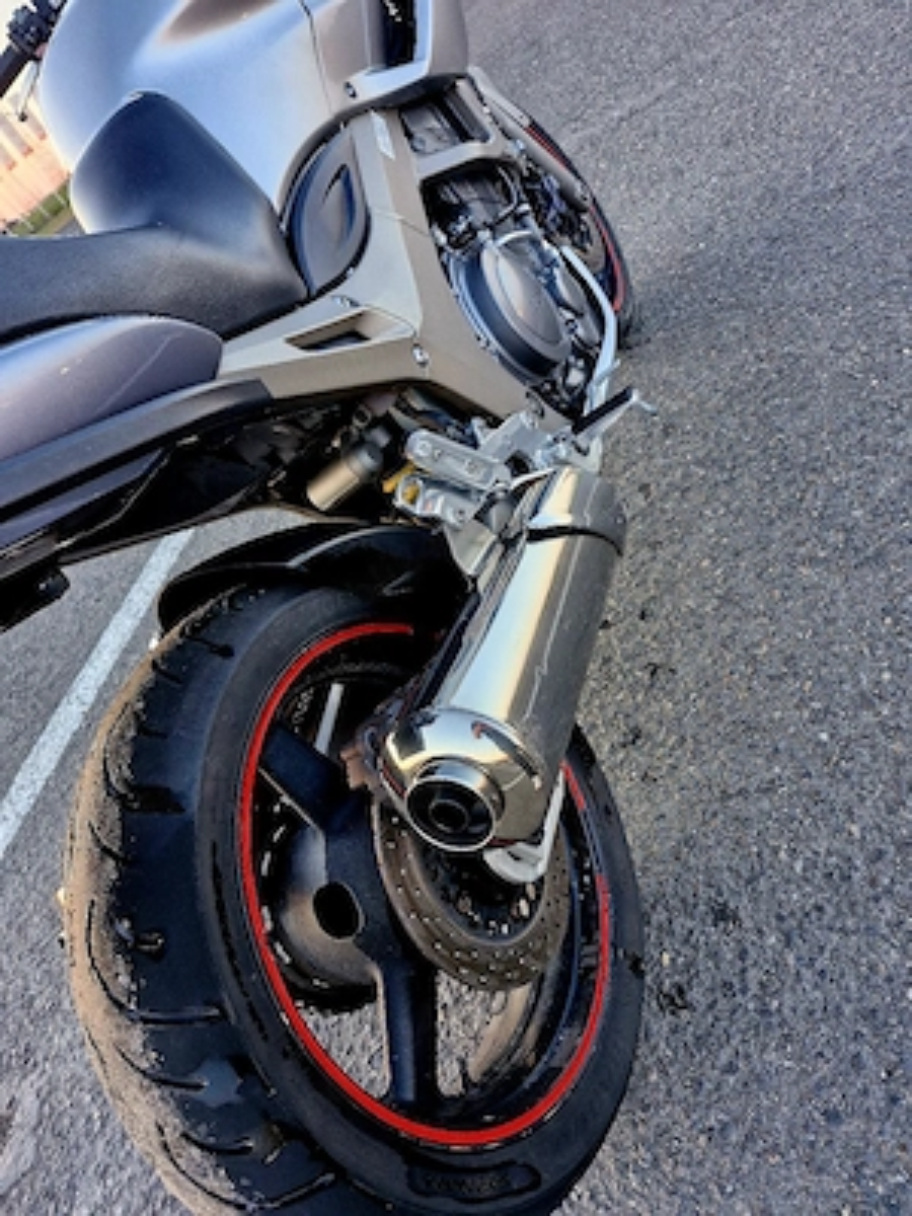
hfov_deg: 58.9
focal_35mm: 23
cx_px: 456
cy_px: 608
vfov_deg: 73.9
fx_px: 808
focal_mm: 5.54
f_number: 1.8
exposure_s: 1/100
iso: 250
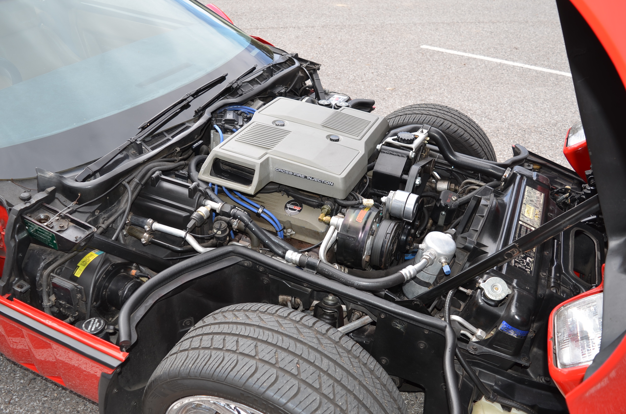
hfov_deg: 59.6
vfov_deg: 41.5
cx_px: 313
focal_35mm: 32
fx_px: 547
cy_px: 207
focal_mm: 21
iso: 100
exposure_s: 1/250
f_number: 5
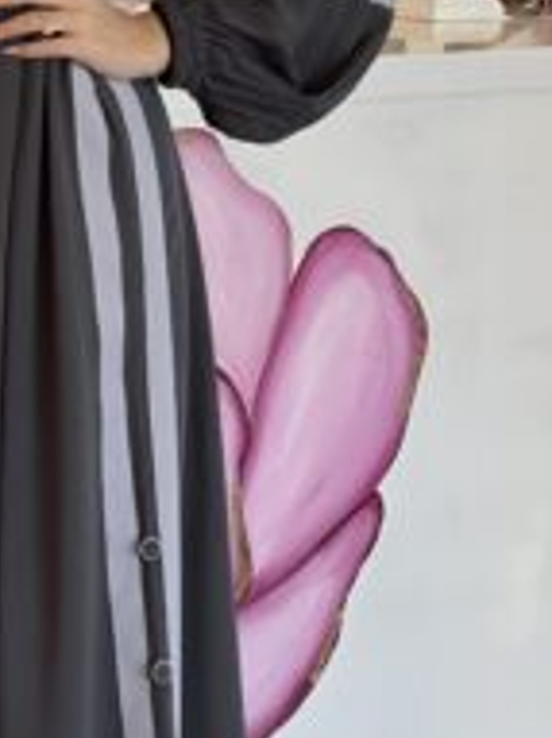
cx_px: 42
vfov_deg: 9.2
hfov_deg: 6.9
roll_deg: -2.4
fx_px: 4576
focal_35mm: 215
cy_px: 520
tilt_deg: -10.9
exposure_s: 1/100
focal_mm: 9
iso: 200
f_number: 2.8
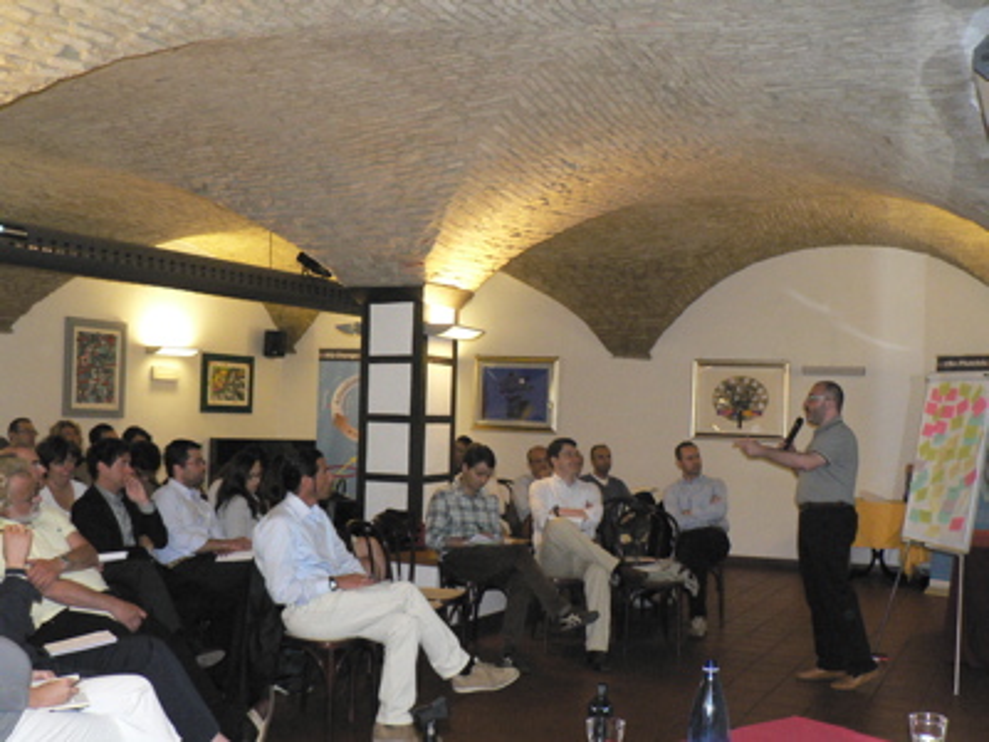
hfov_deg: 46.8
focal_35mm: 40
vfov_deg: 36.0
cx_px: 494
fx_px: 1143
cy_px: 371
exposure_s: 1/60
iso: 400
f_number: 2.8
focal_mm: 6.7
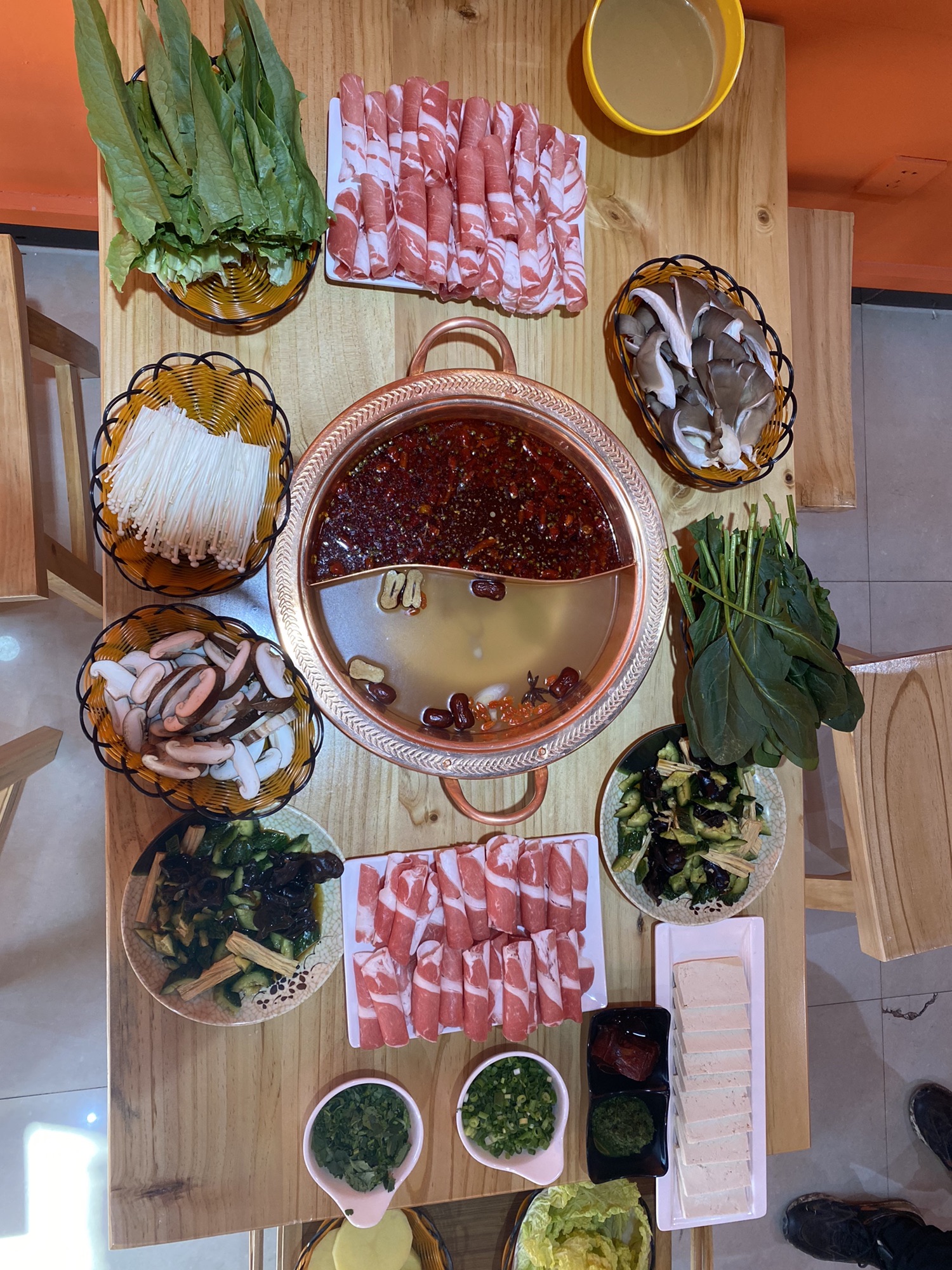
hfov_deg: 53.1
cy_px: 635
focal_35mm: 26
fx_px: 953
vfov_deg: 67.3
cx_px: 476
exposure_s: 1/121
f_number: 1.8
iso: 100
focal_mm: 4.25
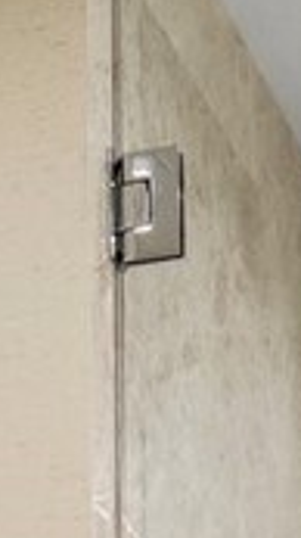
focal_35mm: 144
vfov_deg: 12.9
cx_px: 51
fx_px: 2048
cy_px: 1093
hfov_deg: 8.4
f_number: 9
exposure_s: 1/6
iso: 200
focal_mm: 14
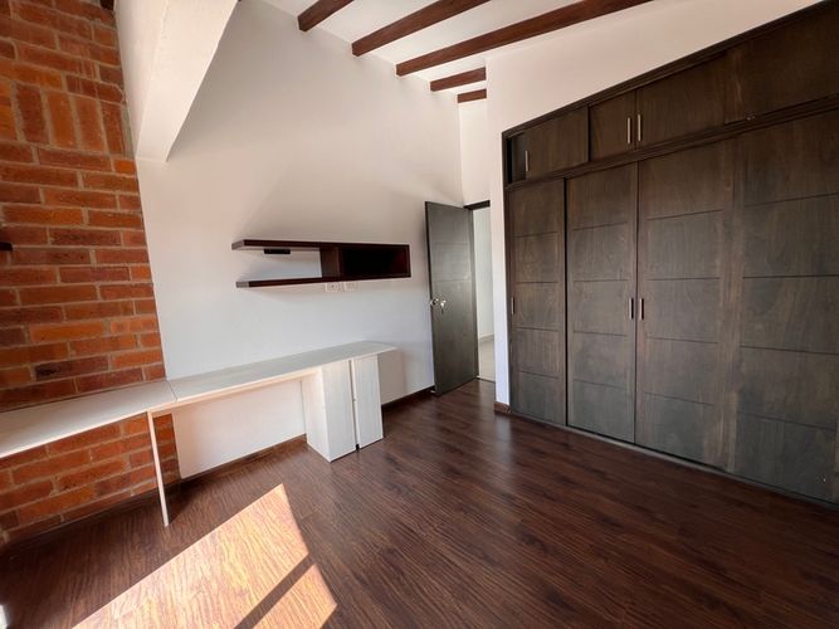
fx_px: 315
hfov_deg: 106.2
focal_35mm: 13
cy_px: 314
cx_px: 420
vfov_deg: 89.9
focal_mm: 1.57
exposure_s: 1/99
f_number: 1.8
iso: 40
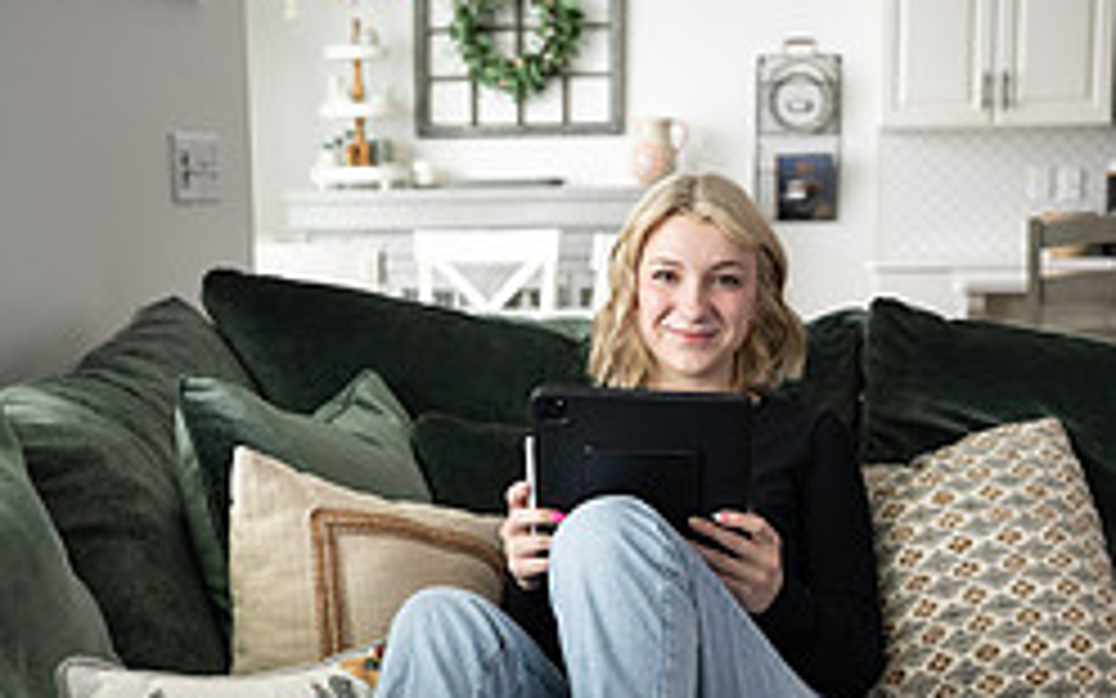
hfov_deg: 32.5
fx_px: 1916
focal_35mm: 63
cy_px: 621
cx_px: 554
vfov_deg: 20.2
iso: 200
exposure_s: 1/250
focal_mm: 34
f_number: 2.8
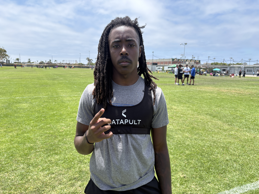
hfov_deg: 67.3
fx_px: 195
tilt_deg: -8.8
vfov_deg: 53.1
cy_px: 97
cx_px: 130
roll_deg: -0.9
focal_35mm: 26
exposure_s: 1/1626
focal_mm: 5.96
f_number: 1.6
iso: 50
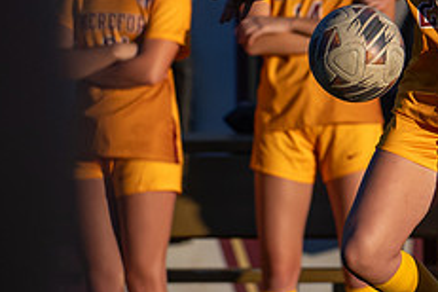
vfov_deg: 0.7
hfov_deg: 1.0
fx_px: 24538
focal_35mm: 2017
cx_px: 517
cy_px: 211
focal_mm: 400
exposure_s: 1/2500
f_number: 5.6
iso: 560
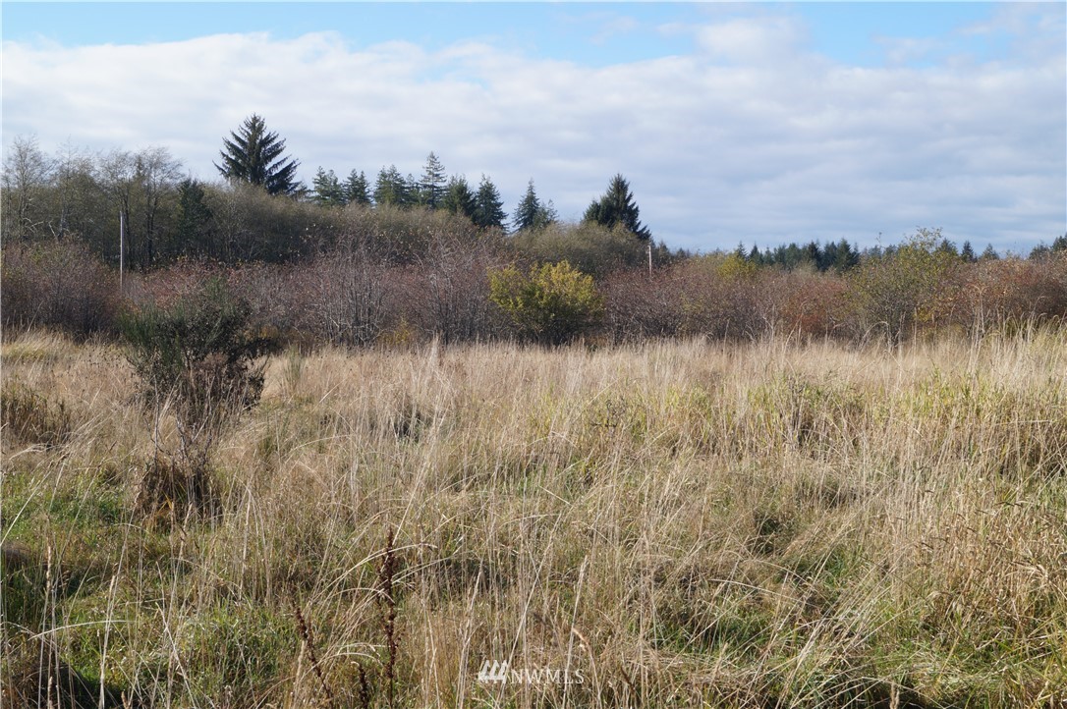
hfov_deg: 46.4
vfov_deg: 31.8
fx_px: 1244
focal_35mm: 42
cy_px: 354
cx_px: 534
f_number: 16
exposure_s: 1/60
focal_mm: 28
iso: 125
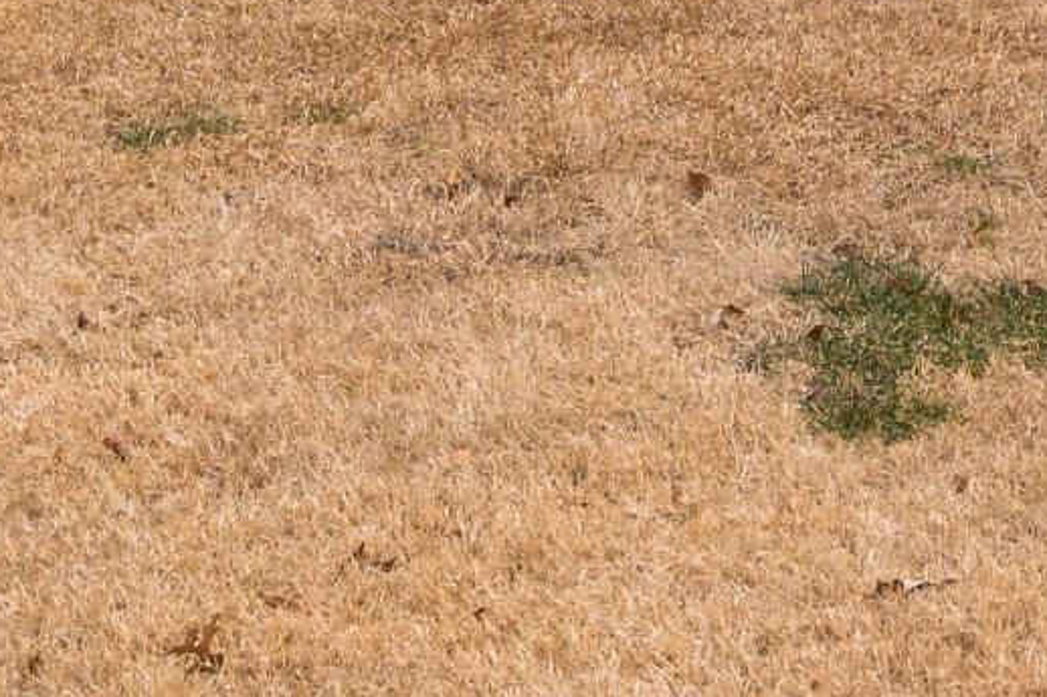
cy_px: -1175
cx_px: 1502
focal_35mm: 139
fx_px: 4041
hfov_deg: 14.0
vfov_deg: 8.6
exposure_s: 1/320
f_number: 7.1
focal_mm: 24
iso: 320
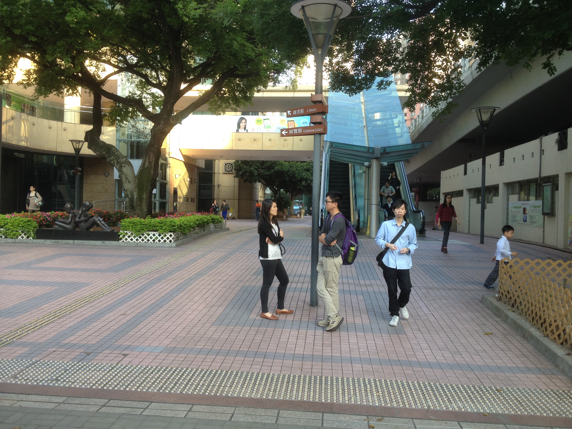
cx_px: 286
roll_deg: -0.5
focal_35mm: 35
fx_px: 578
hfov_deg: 52.6
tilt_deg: -3.4
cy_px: 214
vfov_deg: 40.7
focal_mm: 4.28
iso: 50
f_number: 2.4
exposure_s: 1/120
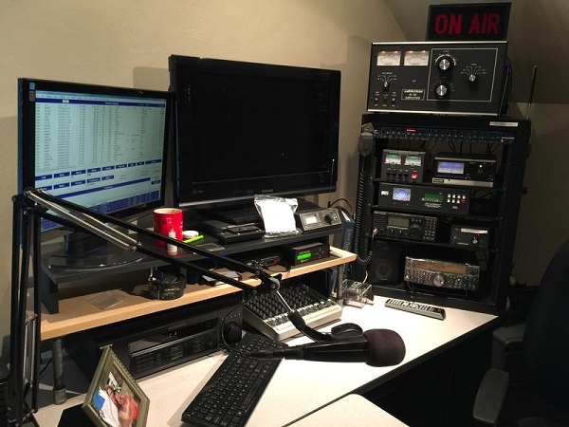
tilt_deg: -9.1
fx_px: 477
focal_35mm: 29
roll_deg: -2.2
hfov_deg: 61.7
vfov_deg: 48.2
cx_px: 284
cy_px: 214
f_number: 2.2
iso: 64
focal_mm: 4.15
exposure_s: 1/15
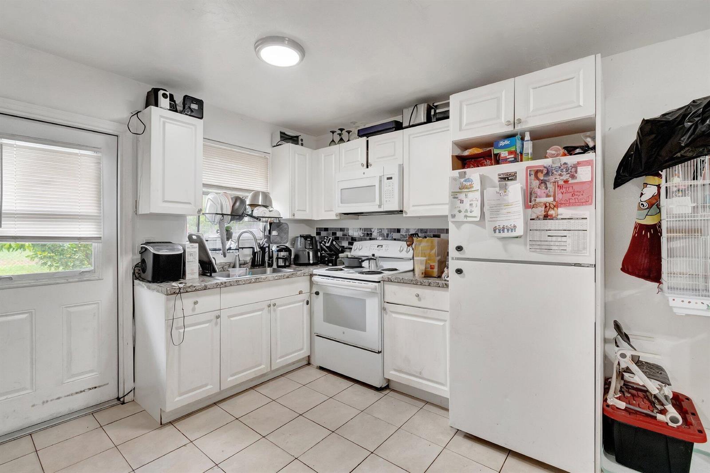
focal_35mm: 15
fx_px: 296
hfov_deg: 100.4
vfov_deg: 77.3
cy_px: 236
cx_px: 355
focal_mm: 10
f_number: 8
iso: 1800
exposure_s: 1/15
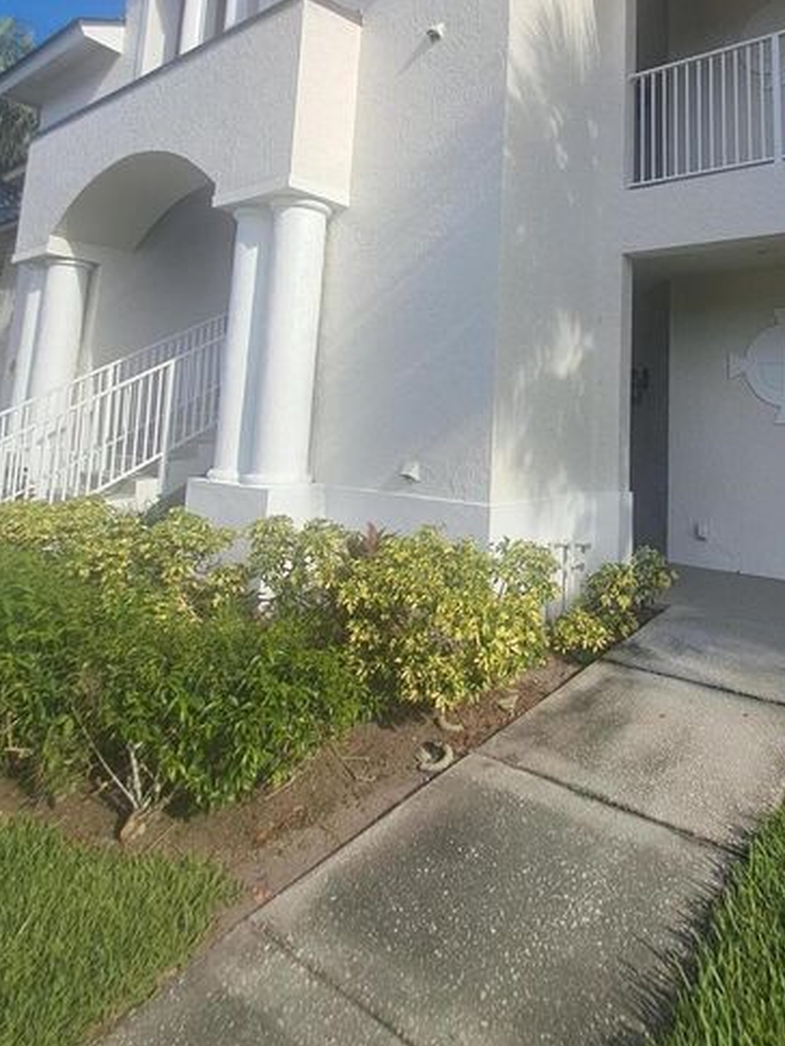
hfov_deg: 59.8
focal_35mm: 22
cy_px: 340
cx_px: 520
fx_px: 665
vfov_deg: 73.8
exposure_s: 1/1110
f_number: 2.2
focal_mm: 1.64
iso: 40
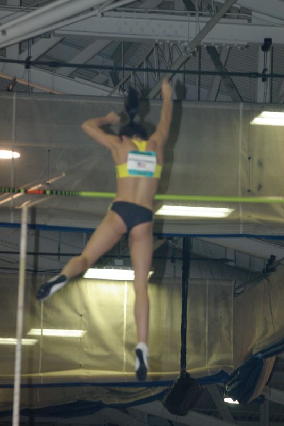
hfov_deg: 4.8
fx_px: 3369
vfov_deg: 7.2
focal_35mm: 285
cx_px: 142
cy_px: 213
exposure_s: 1/150
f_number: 5.6
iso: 800
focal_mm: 190
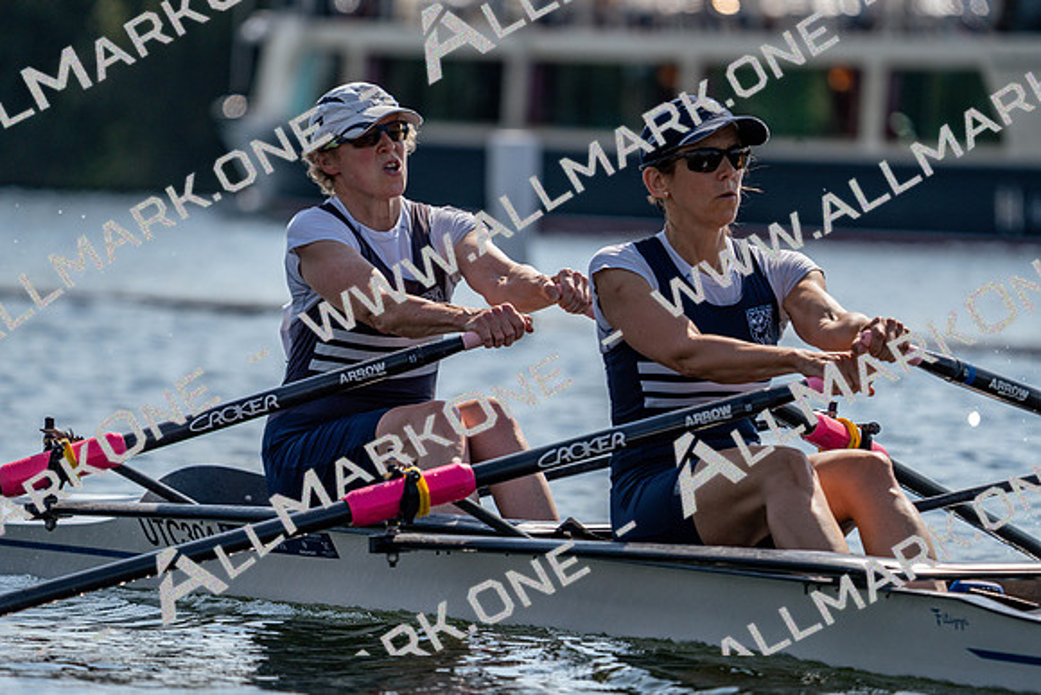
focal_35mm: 335
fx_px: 9689
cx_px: 520
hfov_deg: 6.2
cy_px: 348
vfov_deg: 4.1
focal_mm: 335
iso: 160
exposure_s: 1/1600
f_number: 6.3
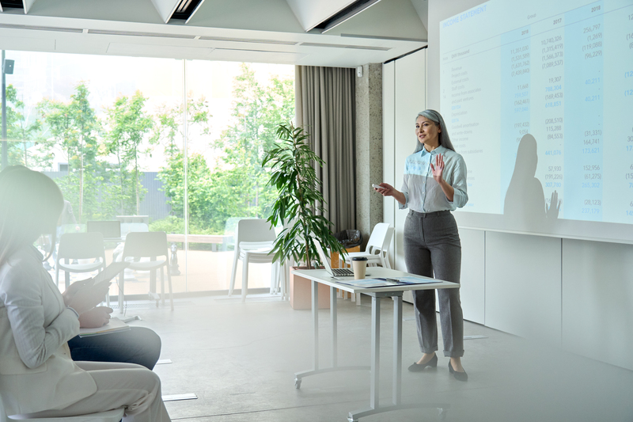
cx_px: 316
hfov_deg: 48.5
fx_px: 703
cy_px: 211
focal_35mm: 40
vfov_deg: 33.4
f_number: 4
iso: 1600
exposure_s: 1/250
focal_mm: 40
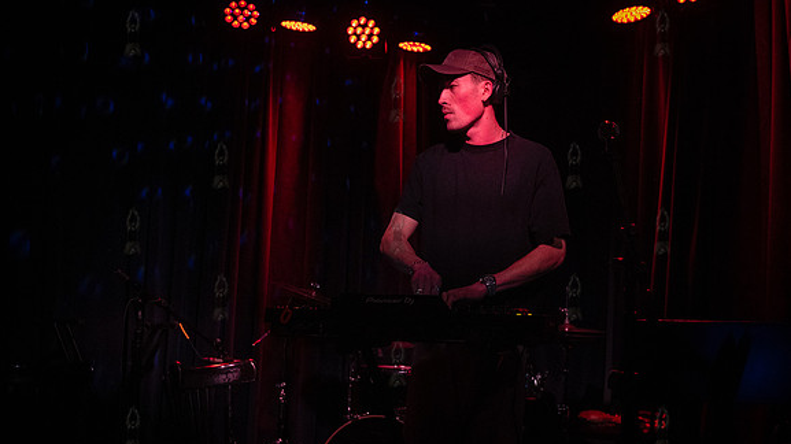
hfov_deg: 50.5
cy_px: 230
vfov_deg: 29.7
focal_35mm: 40
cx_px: 396
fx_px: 839
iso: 12800
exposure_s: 1/400
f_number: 3.5
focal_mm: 38
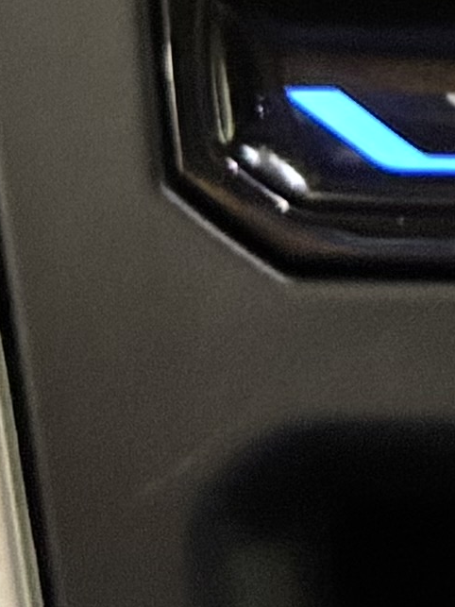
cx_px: 2059
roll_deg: -1.3
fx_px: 4050
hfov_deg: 5.3
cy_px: -699
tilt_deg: -23.1
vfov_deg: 8.1
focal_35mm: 231
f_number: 1.6
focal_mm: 5.96
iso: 1250
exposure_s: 1/15
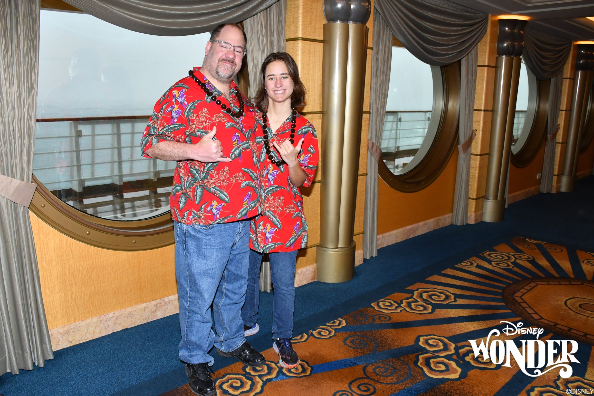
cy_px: 196
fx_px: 462
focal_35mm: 28
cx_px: 295
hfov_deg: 65.5
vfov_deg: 46.4
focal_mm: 18
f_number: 5.6
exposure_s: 1/125
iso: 800
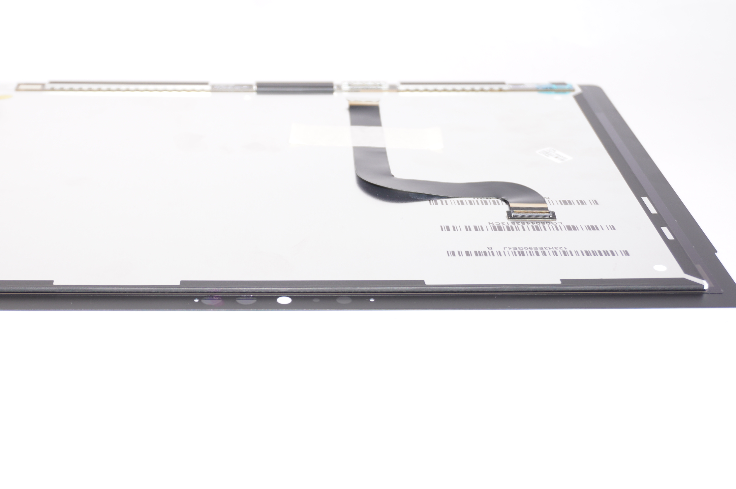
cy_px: 224
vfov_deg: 21.6
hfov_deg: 31.9
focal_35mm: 63
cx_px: 272
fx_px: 1280
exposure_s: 1/160
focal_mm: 31
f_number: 5
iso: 160
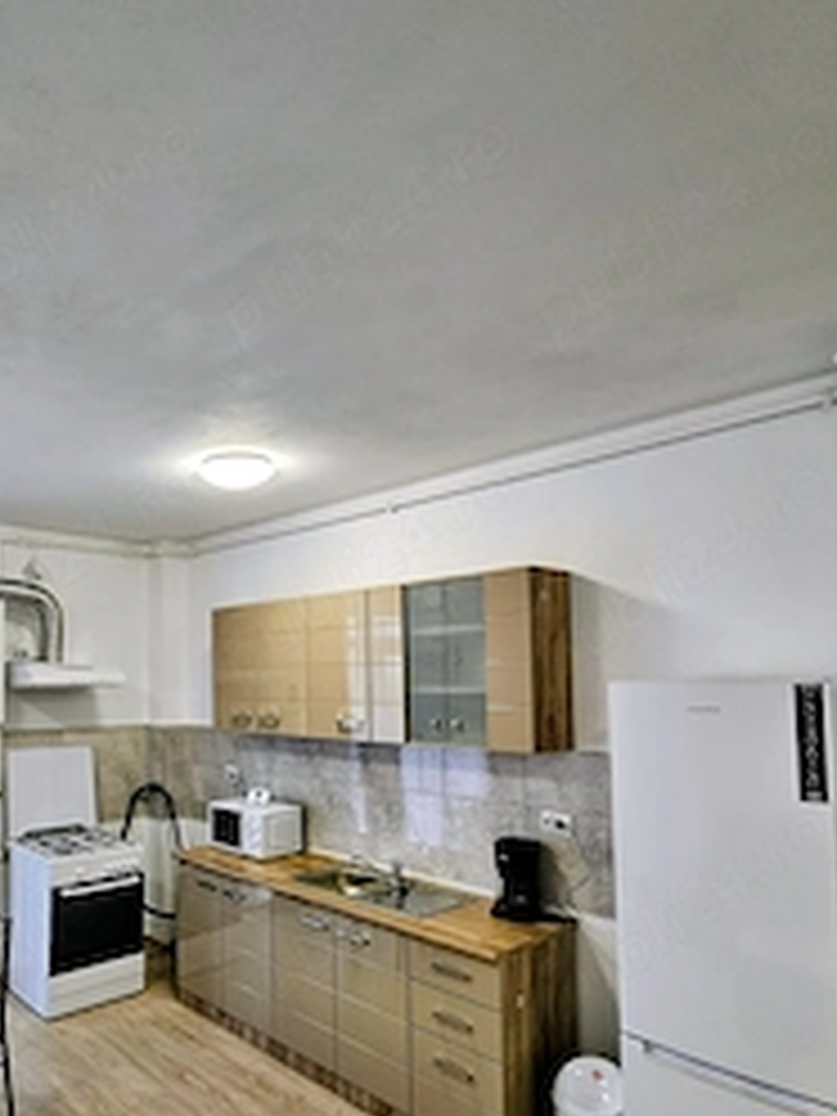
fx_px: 677
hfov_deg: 59.9
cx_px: 207
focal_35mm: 21
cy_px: 648
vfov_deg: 78.4
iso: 100
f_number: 2.2
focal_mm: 2.2
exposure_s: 1/50
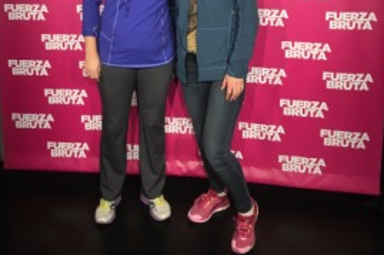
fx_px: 437
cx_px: 190
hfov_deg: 47.4
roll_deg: +1.2
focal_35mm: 41
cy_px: -4
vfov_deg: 30.2
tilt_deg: -10.1
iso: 40
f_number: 2.2
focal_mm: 4.15
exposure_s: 1/30
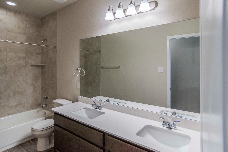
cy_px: 76
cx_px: 114
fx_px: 114
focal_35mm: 18
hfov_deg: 90.0
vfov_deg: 67.4
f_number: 4
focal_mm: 12
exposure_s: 1/250
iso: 800
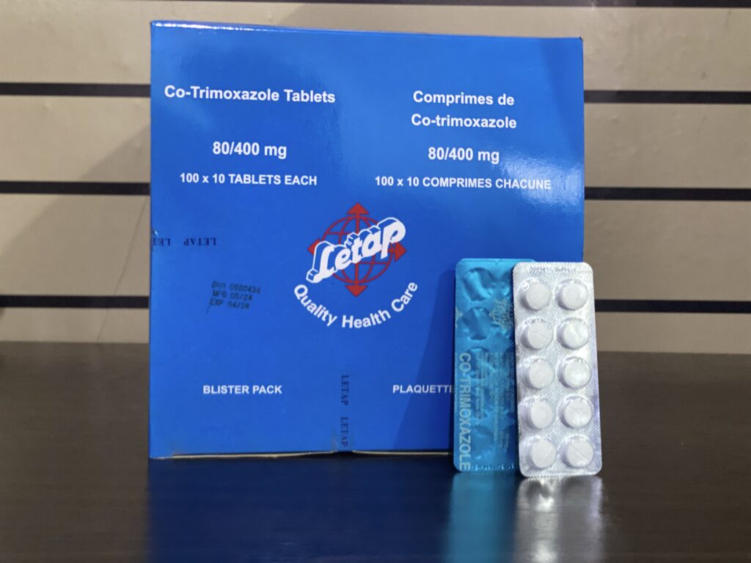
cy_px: 282
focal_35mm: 52
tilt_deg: -5.7
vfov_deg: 28.0
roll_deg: +0.8
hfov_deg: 36.8
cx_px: 376
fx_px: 1128
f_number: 2
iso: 400
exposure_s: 1/20
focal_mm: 6
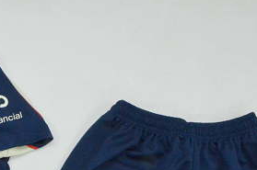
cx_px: 2
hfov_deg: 21.8
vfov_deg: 14.5
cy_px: 211
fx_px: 644
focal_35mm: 90
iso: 6400
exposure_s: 1/200
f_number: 25
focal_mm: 21
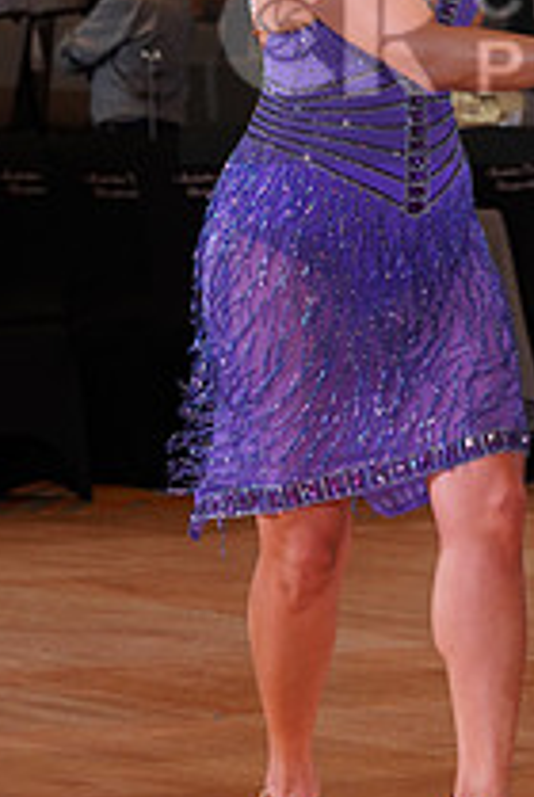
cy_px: 38
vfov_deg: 7.0
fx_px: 6453
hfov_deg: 4.7
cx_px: 708
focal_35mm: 291
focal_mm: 105
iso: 1600
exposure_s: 1/160
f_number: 6.3
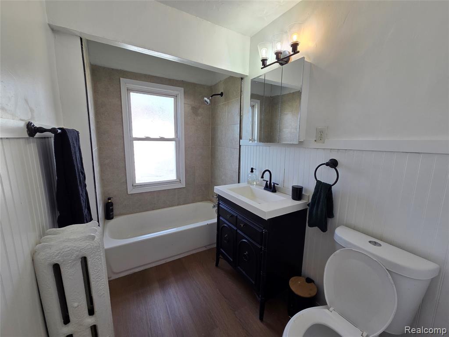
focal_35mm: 13
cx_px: 224
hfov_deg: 106.2
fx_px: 169
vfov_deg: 89.9
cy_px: 168
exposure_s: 1/120
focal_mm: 2.2
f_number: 2.2
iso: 50
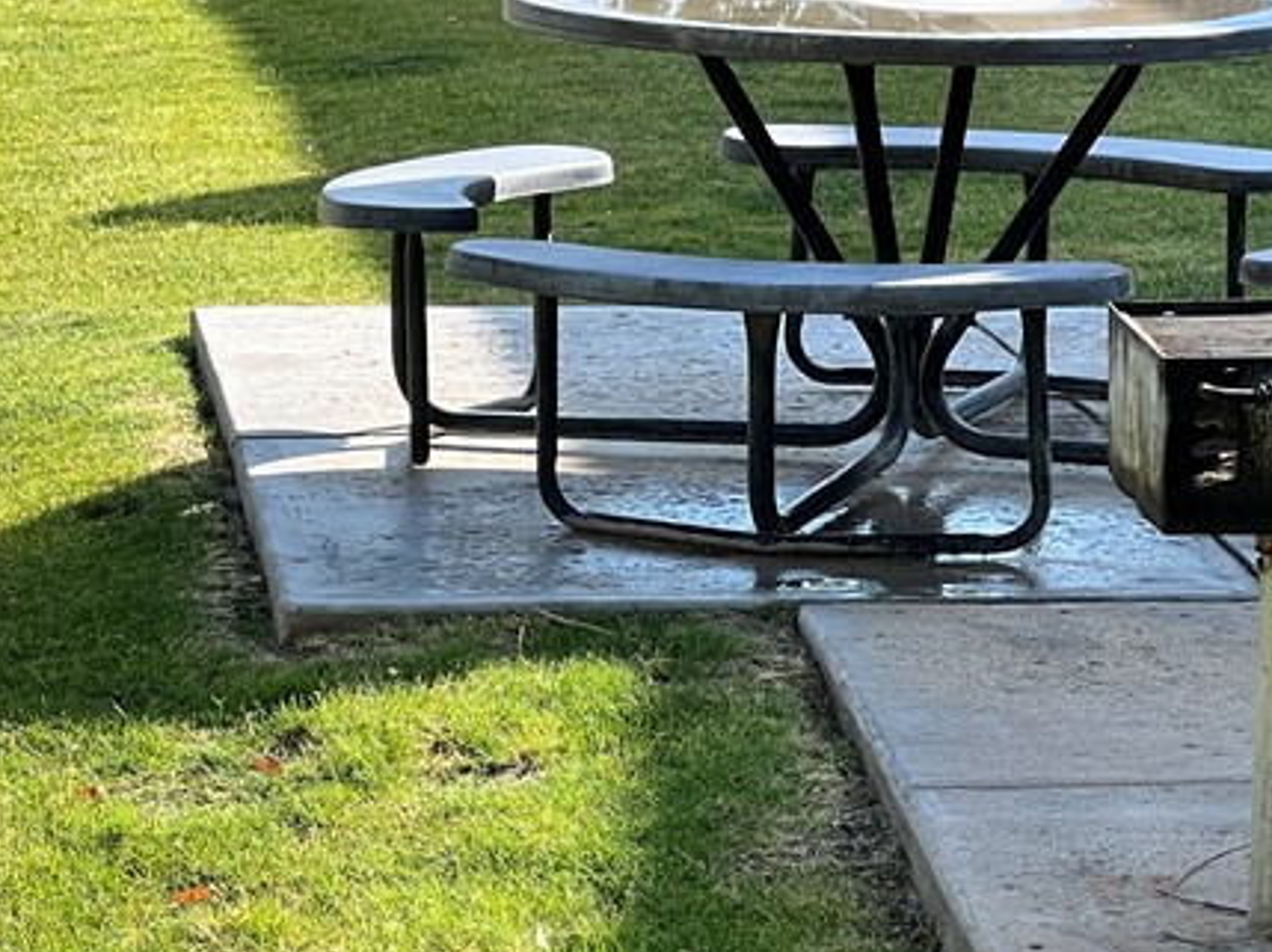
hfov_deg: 10.7
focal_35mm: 184
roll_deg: -1.1
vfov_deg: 8.1
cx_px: 1109
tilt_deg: -9.7
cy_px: 543
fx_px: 6756
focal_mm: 9
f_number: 2.8
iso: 32
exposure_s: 1/245
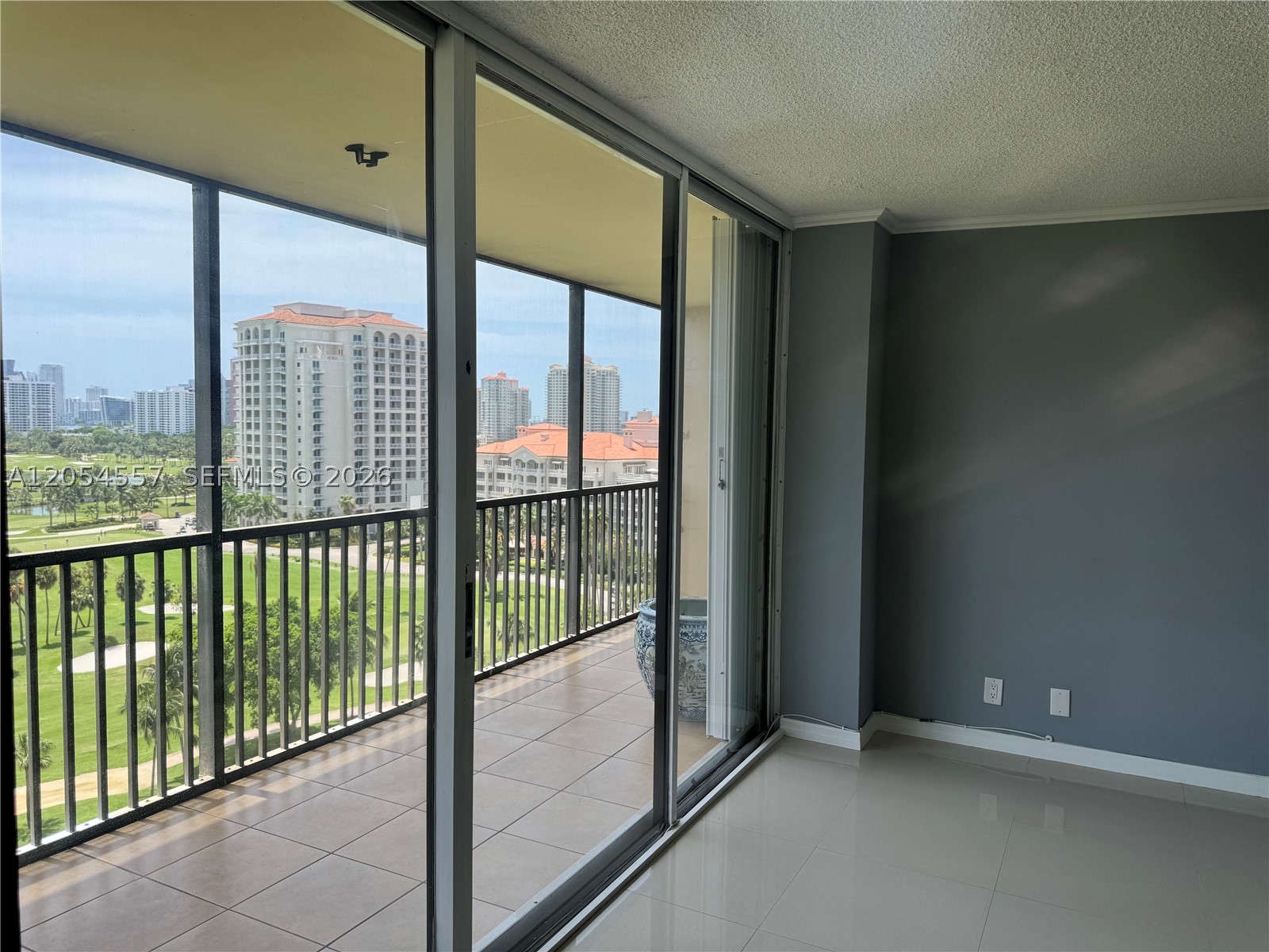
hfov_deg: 71.6
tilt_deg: -4.8
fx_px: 880
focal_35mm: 24
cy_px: 476
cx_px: 634
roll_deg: -1.4
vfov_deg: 56.8
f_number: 1.78
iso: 80
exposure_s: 1/938
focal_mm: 6.76
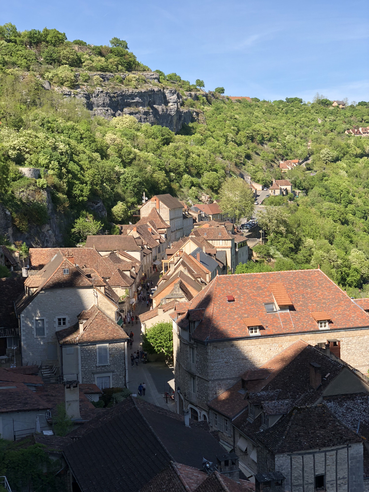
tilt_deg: -4.5
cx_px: 184
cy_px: 246
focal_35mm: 52
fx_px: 739
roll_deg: +2.0
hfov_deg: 28.0
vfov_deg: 36.8
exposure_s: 1/631
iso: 16
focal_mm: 6
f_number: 2.4
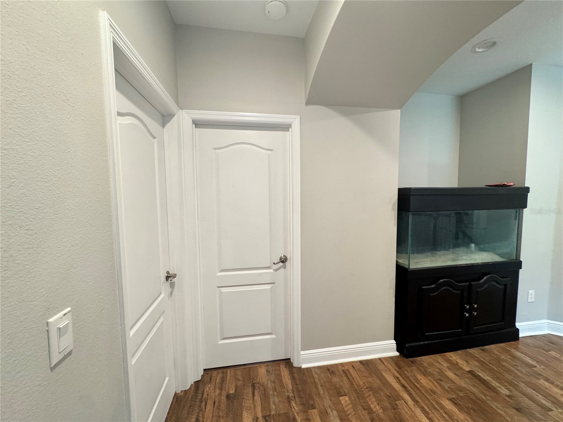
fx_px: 228
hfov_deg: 102.1
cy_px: 211
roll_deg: +0.4
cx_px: 282
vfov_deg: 85.7
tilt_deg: -4.3
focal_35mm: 14
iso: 250
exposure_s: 1/60
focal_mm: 2.22
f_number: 2.2
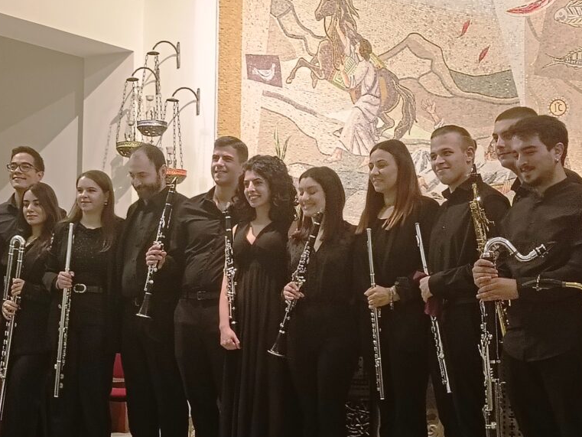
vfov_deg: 18.9
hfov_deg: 25.0
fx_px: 1312
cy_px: 252
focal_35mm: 78
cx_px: 296
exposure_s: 1/33.3
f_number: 1.9
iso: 673
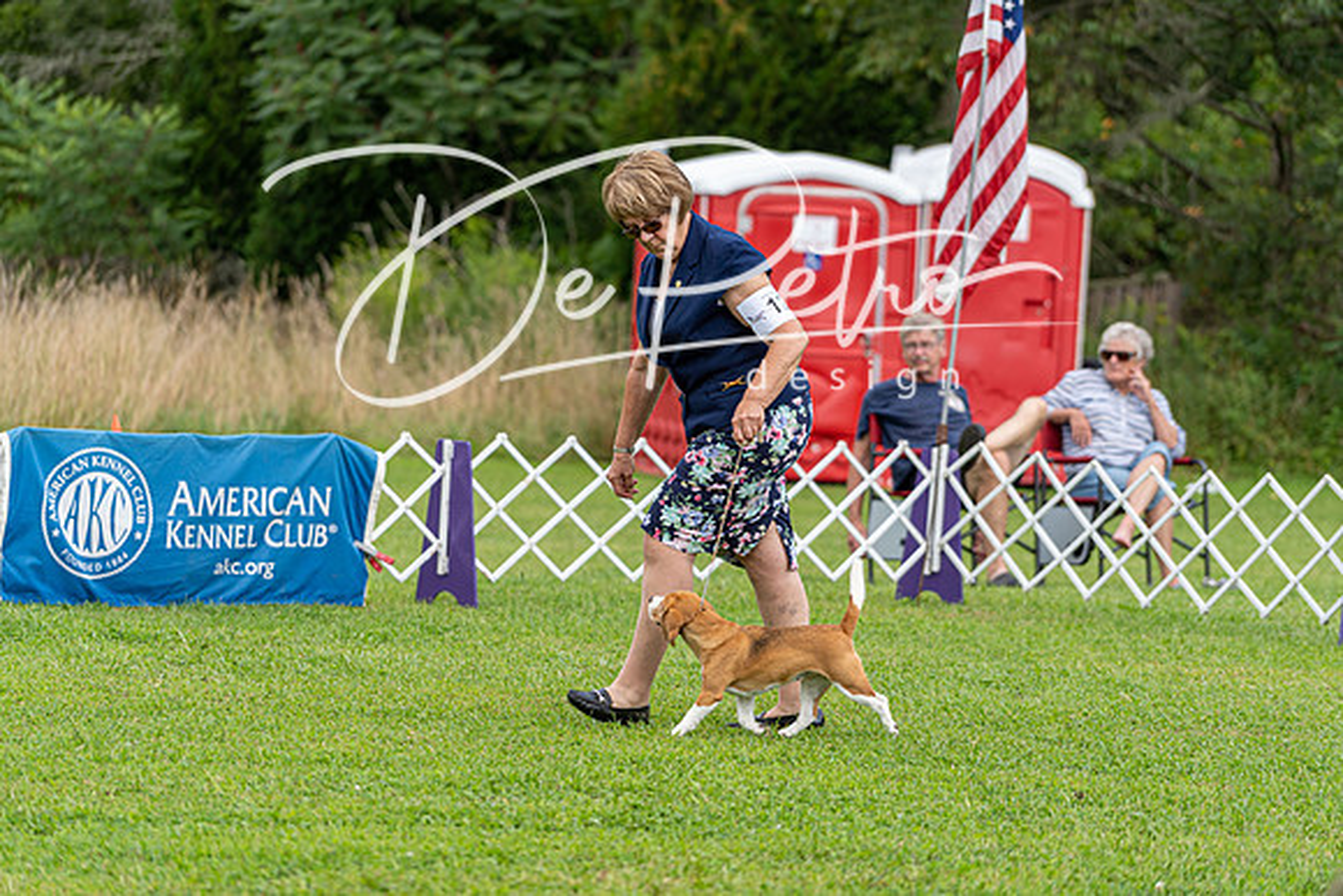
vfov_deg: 7.9
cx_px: 672
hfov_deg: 11.8
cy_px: 448
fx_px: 6492
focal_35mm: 174
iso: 200
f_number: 4
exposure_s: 1/1000
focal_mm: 174
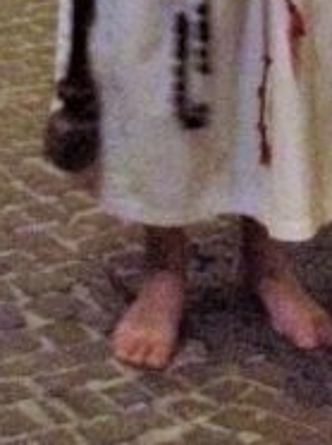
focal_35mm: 175
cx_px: 57
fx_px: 2243
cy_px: -608
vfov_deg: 10.0
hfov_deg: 8.4
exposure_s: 1/15
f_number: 2.4
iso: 800
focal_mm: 4.28
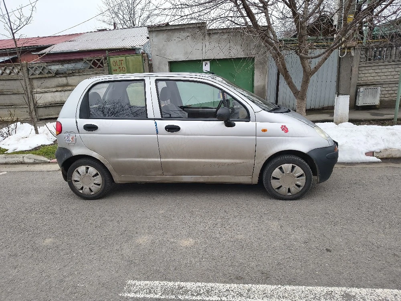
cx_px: 200
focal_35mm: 24
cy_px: 150
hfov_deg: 71.6
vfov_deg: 56.8
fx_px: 278
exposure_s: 1/370
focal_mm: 5.56
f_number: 1.8
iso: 100
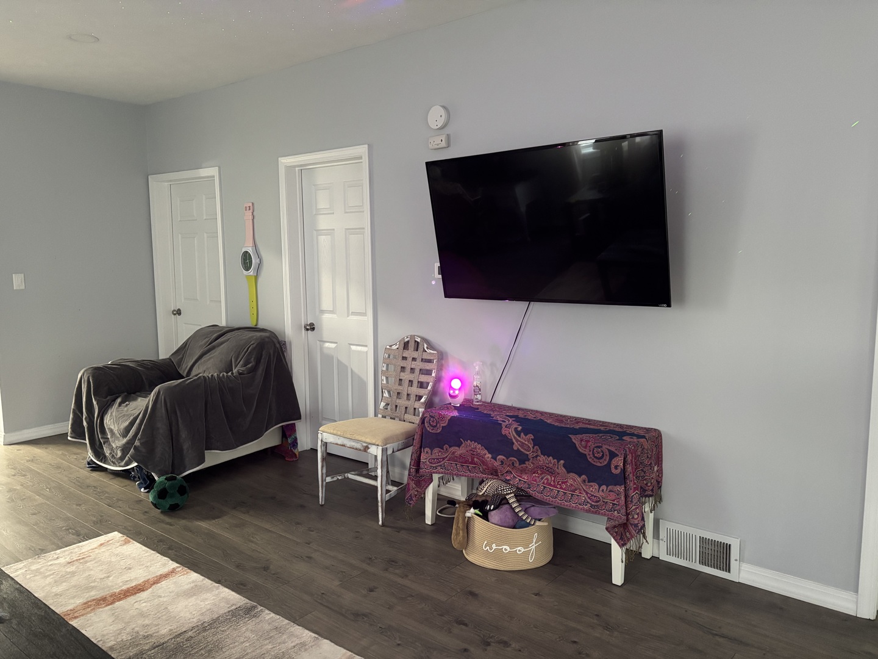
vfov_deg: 53.1
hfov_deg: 67.3
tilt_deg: -5.9
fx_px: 659
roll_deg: +0.1
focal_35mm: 26
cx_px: 439
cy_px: 330
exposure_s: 1/34
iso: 640
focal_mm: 5.96
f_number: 1.6
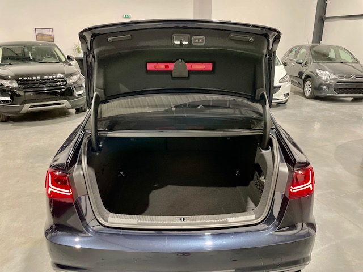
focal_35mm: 26
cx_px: 182
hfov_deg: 67.3
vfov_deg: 53.1
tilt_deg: -19.3
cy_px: 136
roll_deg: -0.2
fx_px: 273
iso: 500
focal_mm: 4.2
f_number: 1.6
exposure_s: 1/50
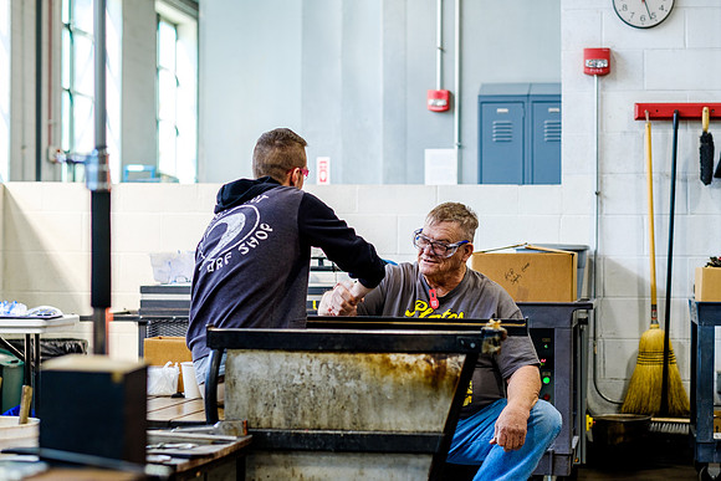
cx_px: 357
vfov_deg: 16.0
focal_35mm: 85
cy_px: 240
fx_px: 1712
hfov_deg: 23.8
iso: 200
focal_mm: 56
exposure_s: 1/125
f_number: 2.2
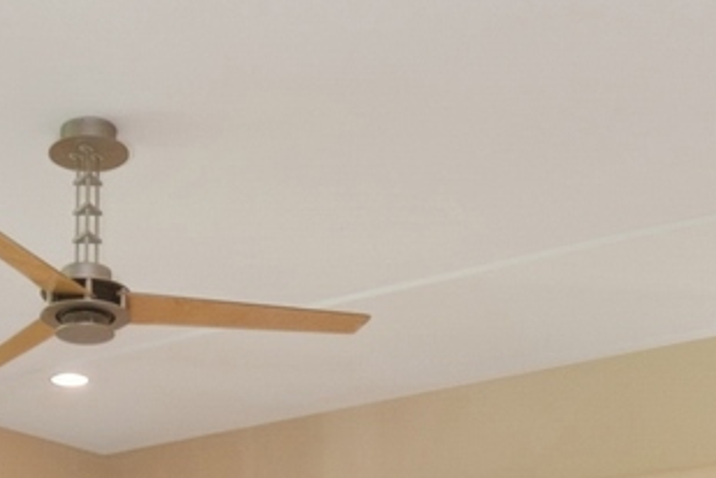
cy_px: 715
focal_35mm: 63
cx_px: 83
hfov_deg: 30.6
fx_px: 1253
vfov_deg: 19.0
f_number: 8
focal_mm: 12
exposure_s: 1/15
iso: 200
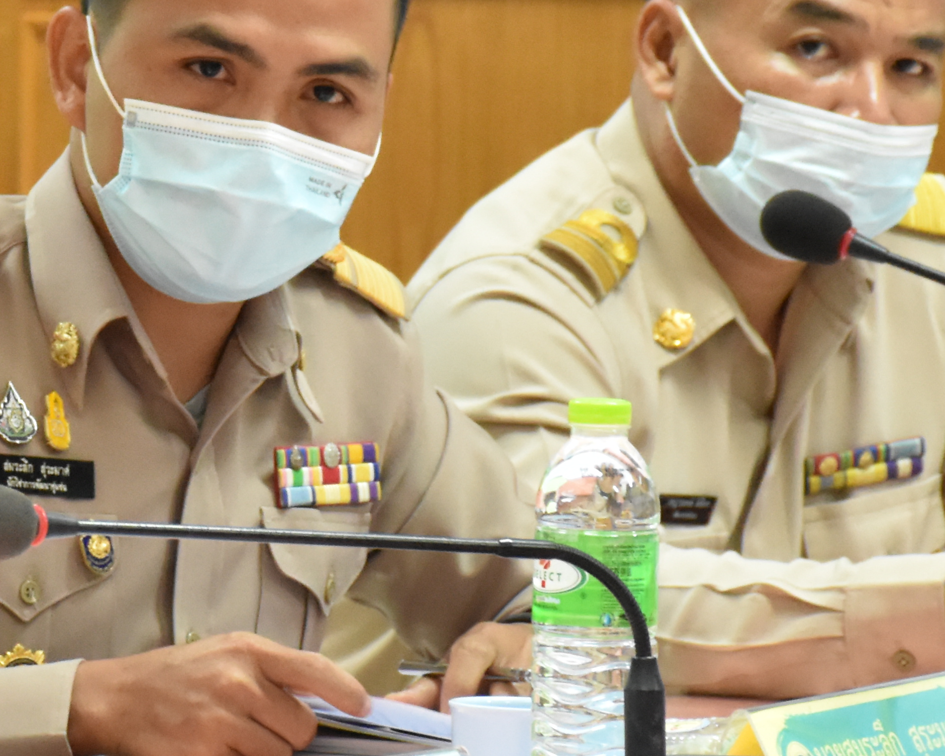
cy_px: 278
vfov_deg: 3.7
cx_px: -136
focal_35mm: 420
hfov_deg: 4.6
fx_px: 11762
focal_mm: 95
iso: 4000
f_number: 7.1
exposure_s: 1/60
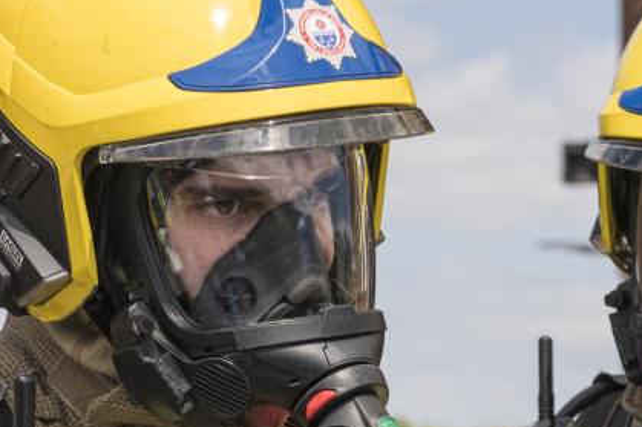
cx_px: 340
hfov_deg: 10.4
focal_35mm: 197
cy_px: 738
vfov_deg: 6.8
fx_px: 3512
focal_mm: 55
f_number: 5.6
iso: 400
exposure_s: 1/5000
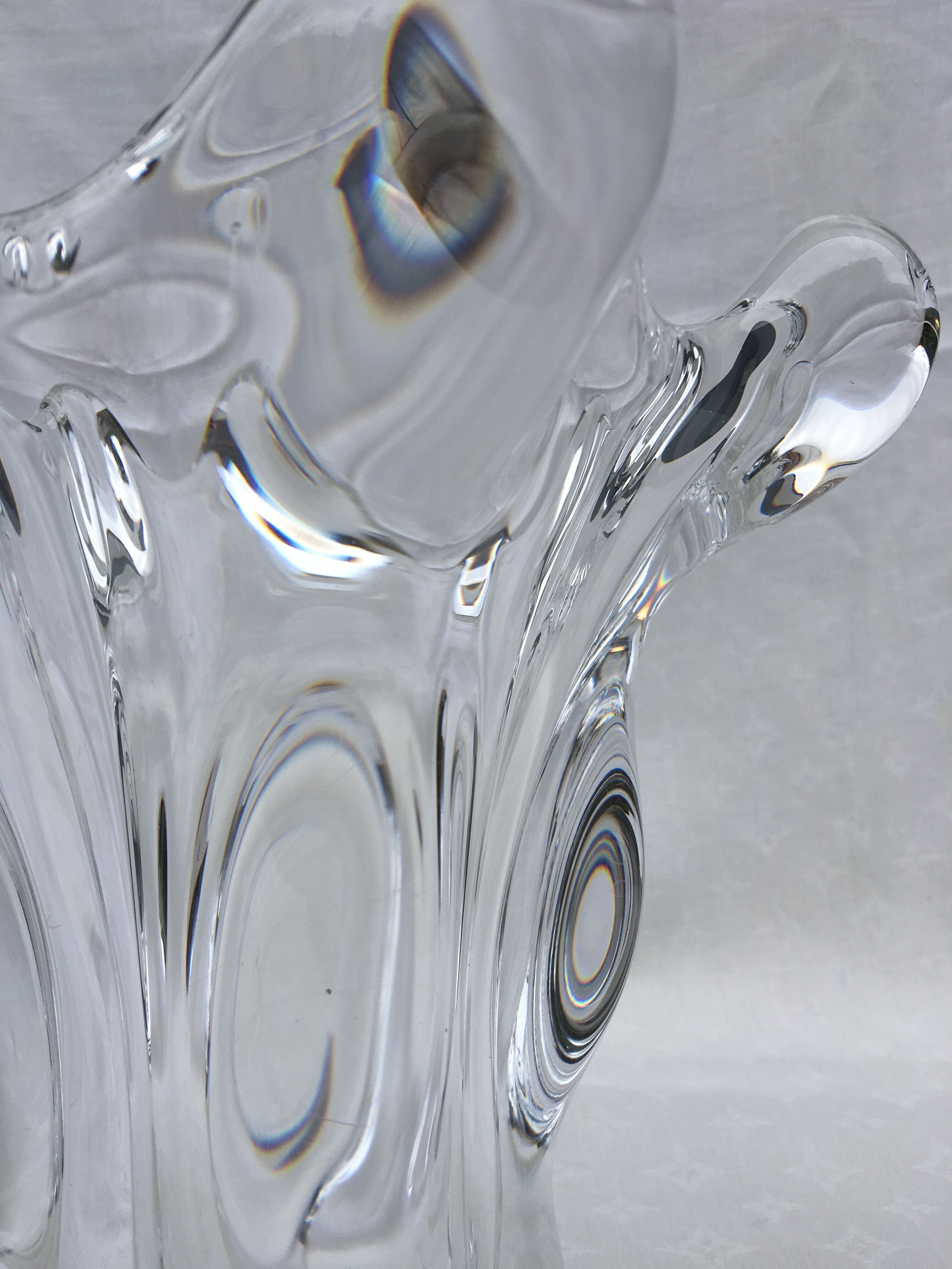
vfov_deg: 61.7
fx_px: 1063
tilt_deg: +1.8
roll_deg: +0.9
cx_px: 476
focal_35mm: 29
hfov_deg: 48.2
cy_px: 634
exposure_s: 1/496
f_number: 2.2
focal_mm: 4.15
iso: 25
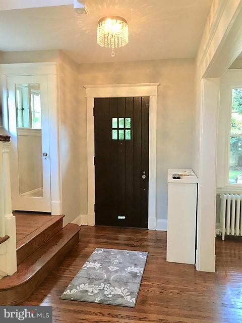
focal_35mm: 29
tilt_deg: -4.6
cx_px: 121
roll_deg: +0.8
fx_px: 270
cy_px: 162
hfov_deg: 48.2
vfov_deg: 61.7
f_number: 2.2
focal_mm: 4.15
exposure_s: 1/30
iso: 125
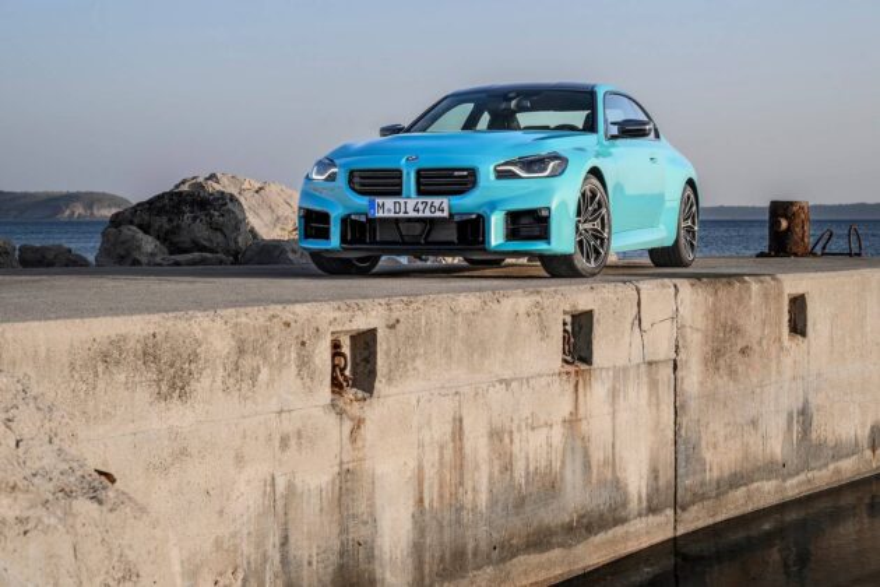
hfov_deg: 33.4
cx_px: 440
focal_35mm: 60
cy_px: 294
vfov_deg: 22.6
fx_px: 1467
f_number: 8
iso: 32
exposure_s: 1/50
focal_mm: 60
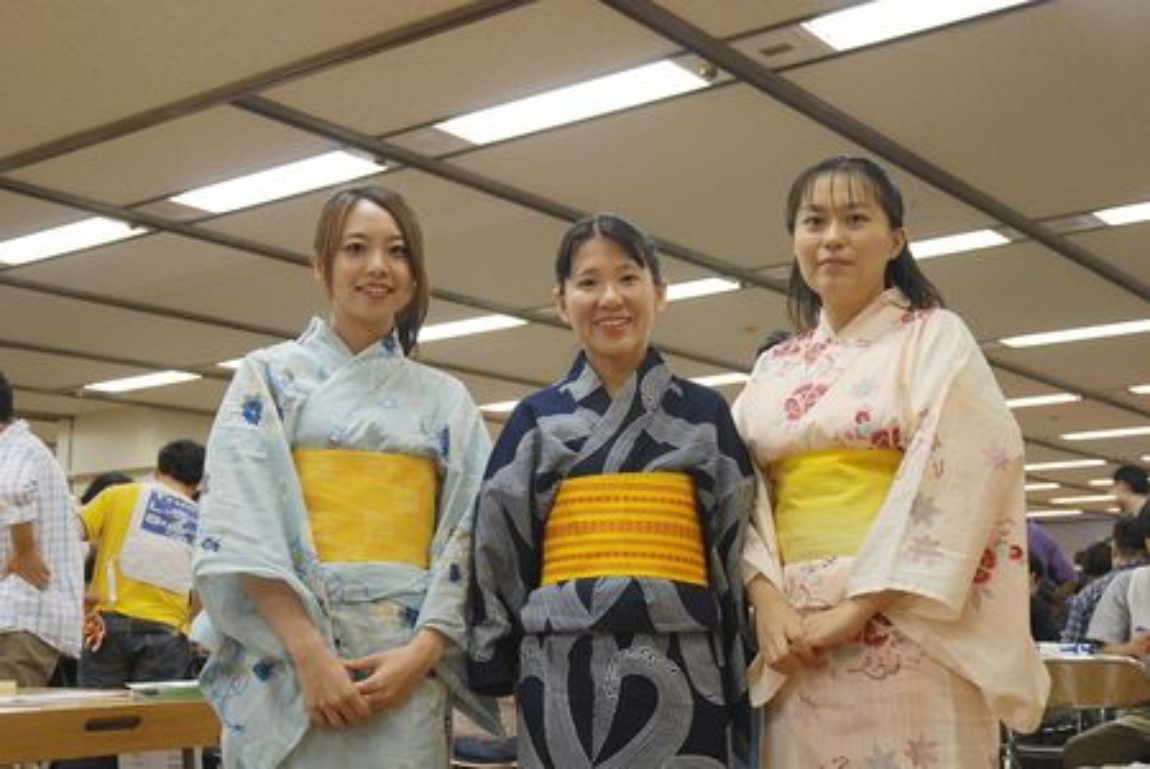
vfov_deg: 29.0
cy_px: 384
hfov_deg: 42.3
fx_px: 1487
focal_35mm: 46
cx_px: 575
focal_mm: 31
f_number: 4
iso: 200
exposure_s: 1/15
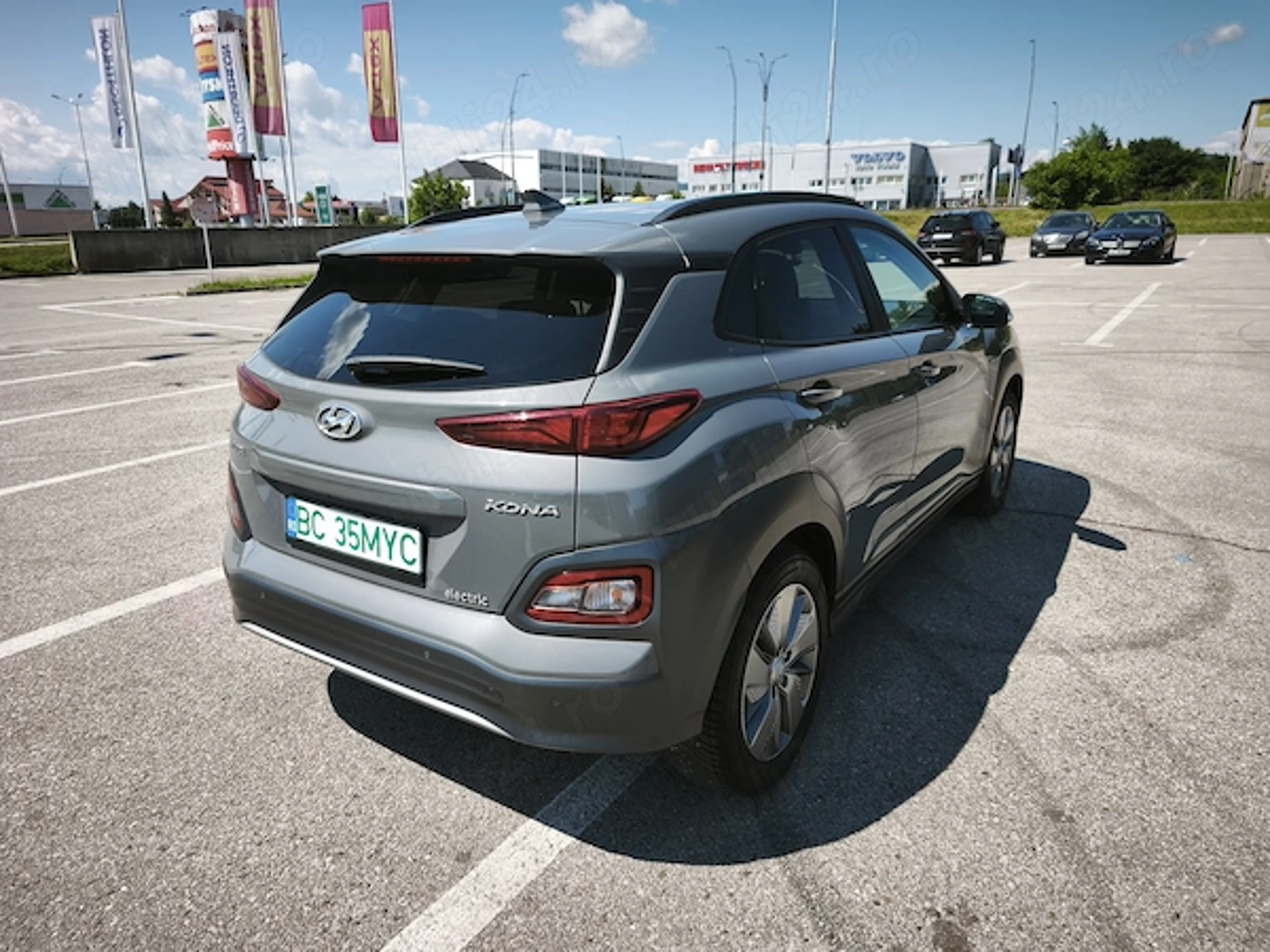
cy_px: 476
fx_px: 844
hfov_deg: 73.9
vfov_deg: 58.9
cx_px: 635
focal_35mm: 23
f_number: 1.7
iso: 80
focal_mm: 5.35
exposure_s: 1/1556
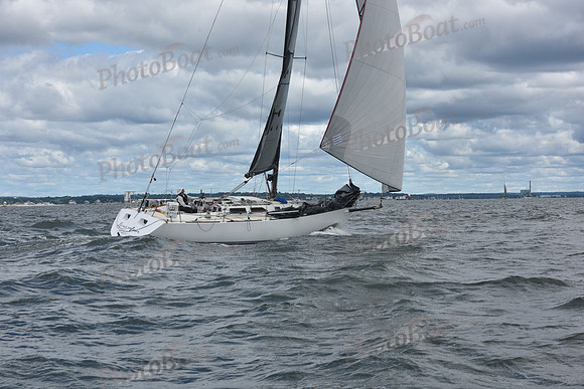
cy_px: 194
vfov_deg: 19.5
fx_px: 1136
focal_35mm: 70
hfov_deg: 28.8
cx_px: 292
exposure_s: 1/800
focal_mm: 70
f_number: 10
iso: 250
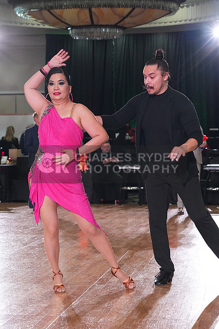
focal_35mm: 80
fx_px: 730
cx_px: 110
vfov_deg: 25.4
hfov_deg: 17.1
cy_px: 164
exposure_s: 1/400
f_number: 6.3
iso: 6400
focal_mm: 80
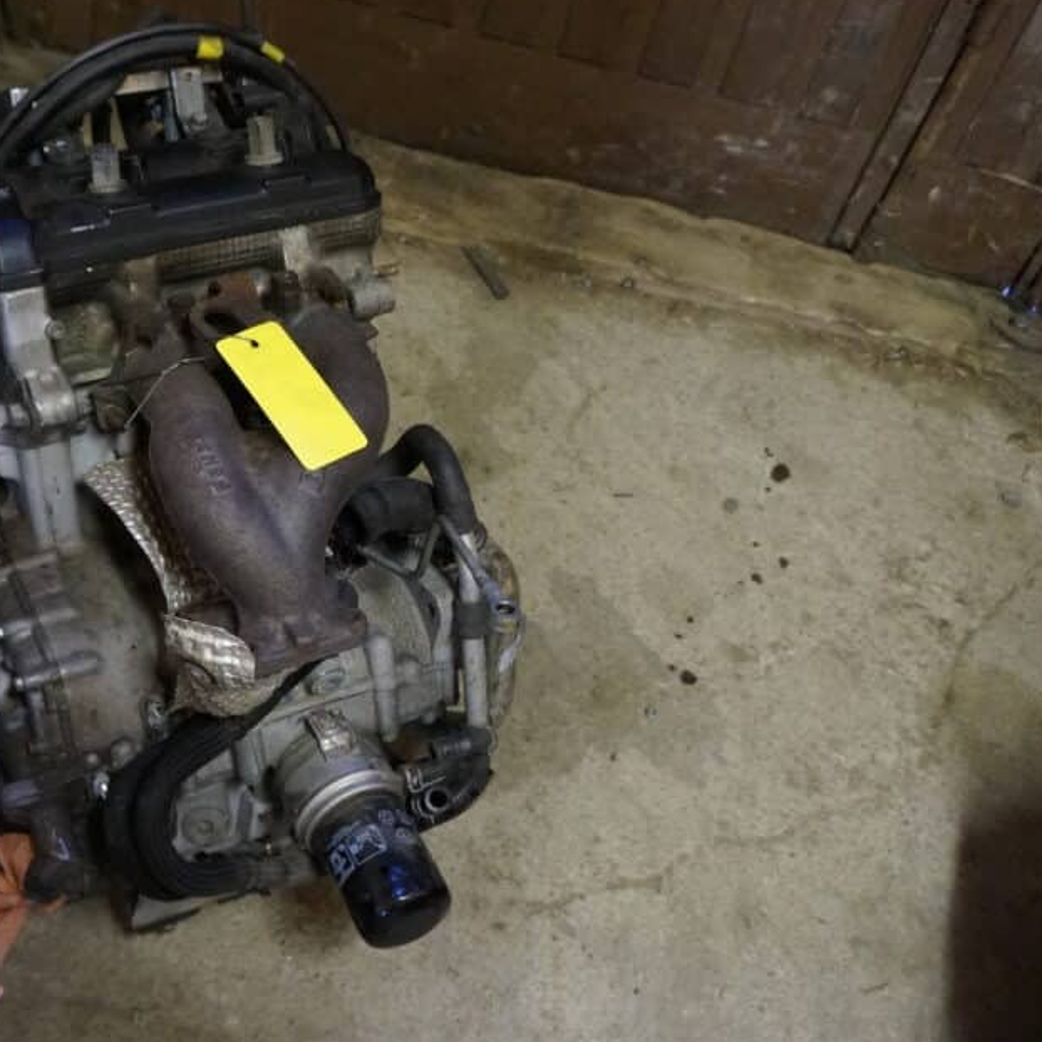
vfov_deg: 40.0
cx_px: 325
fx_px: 1430
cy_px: 550
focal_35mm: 42
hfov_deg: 39.4
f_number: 4
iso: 3200
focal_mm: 20
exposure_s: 1/30
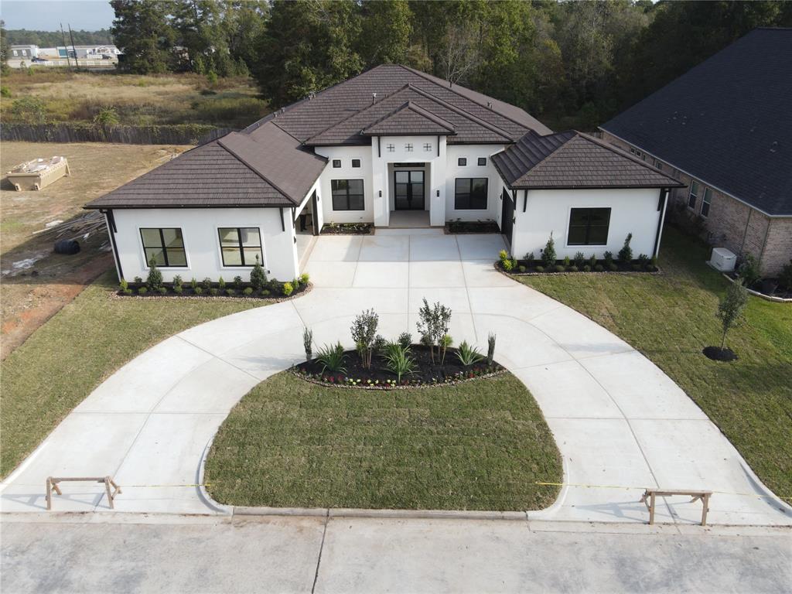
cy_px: 297
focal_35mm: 24
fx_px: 549
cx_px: 396
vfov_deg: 56.8
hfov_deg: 71.6
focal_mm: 4.5
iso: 100
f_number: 2.8
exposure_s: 1/400
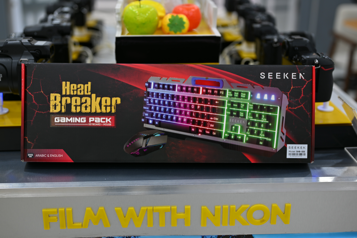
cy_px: 119
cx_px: 178
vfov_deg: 27.0
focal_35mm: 50
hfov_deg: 39.6
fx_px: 496
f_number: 2.5
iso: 160
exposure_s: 1/80
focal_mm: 50
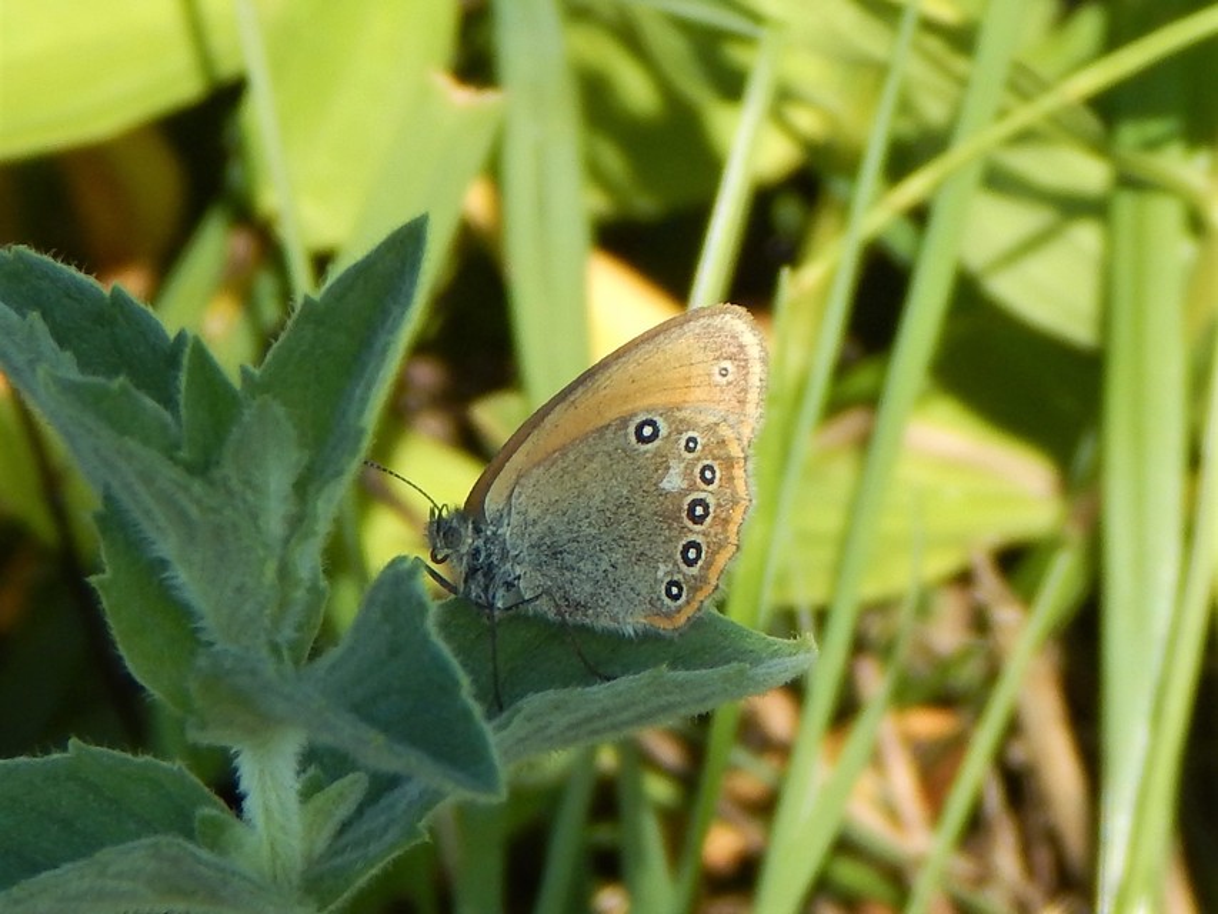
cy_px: 457
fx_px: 8798
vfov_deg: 5.9
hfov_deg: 7.9
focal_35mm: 250
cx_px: 609
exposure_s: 1/400
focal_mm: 44.9
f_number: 5.6
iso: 125
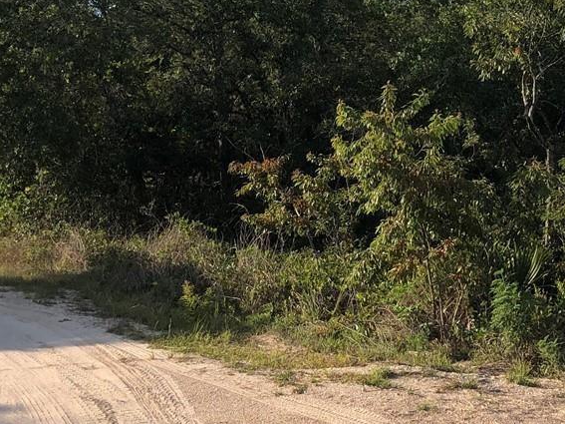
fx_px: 1289
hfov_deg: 24.5
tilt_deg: +5.1
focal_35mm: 79
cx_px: 398
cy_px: 19
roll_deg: -2.0
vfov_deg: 18.3
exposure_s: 1/1453
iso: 20
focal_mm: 3.99
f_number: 1.8
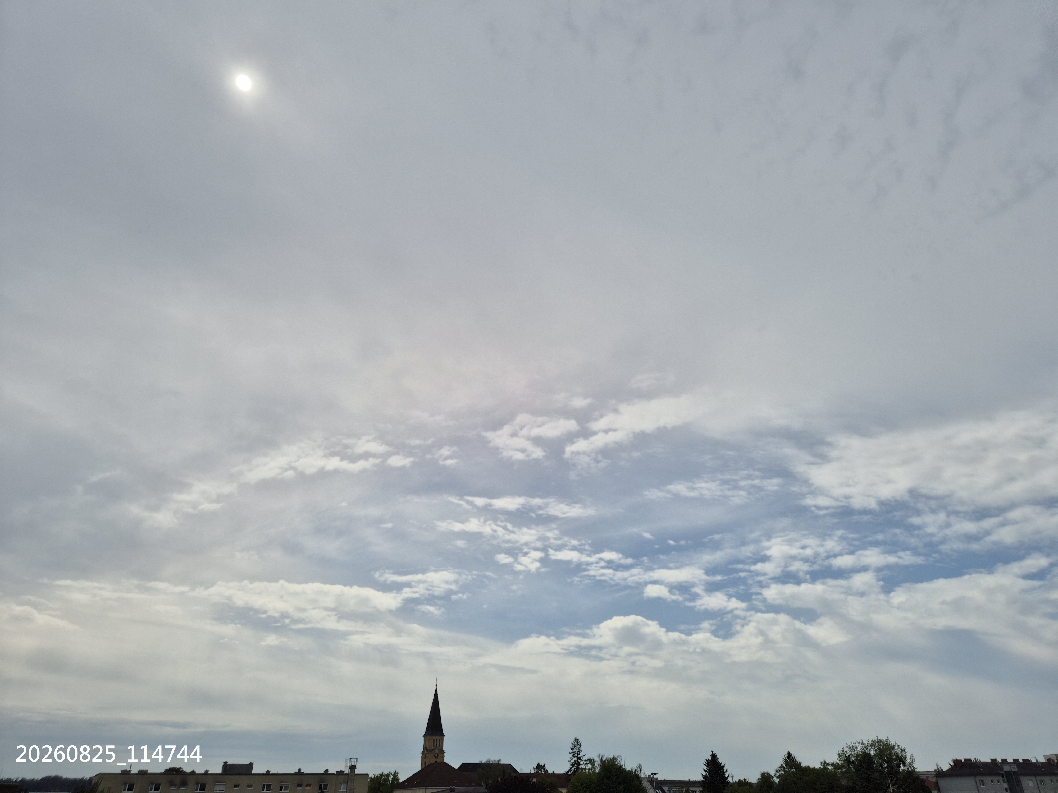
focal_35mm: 23
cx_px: 529
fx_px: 703
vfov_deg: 58.9
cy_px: 396
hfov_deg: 73.9
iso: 25
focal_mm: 5.4
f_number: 1.8
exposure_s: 1/4496
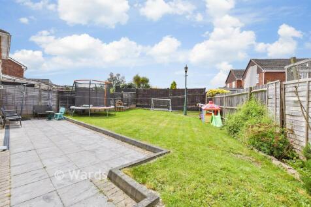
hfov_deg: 100.4
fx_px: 130
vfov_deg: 77.3
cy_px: 104
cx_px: 156
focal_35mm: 15
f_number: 8
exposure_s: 1/1000
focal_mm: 10
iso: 320
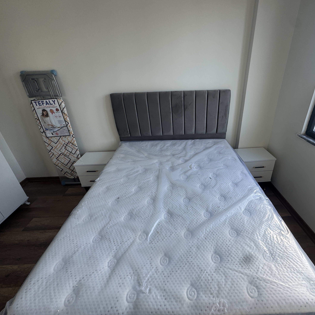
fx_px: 175
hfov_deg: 83.3
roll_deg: +2.3
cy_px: 159
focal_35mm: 17
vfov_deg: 84.0
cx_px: 183
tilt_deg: -28.6
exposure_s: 1/99
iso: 50
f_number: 2.2
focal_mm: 2.22
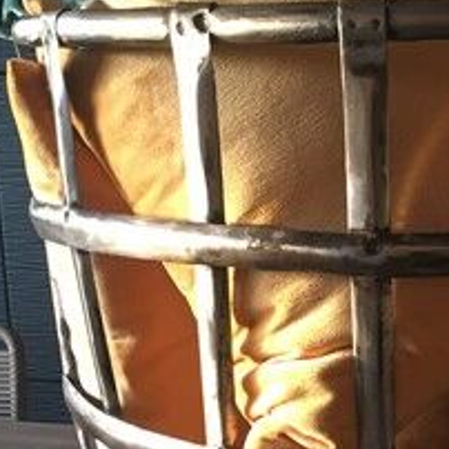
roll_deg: +2.8
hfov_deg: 22.3
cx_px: 398
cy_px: 298
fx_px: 1115
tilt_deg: -12.0
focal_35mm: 76
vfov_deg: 22.7
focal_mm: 4.15
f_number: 2.2
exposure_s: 1/33
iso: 200
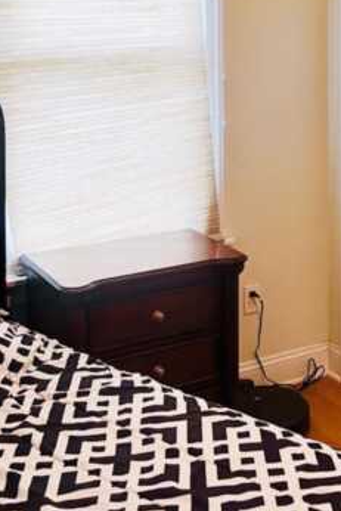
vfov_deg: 32.1
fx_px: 852
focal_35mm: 60
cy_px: 74
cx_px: 326
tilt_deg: -2.6
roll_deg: +0.9
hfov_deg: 22.0
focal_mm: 5.7
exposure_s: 1/60
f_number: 1.5
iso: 100
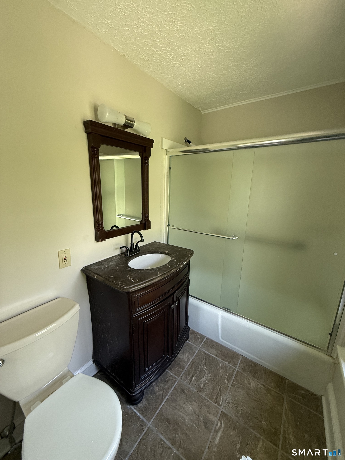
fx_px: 186
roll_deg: -1.5
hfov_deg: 85.7
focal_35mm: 14
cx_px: 172
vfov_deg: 102.1
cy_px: 230
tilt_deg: -12.8
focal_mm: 2.22
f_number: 2.2
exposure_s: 1/99
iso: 320
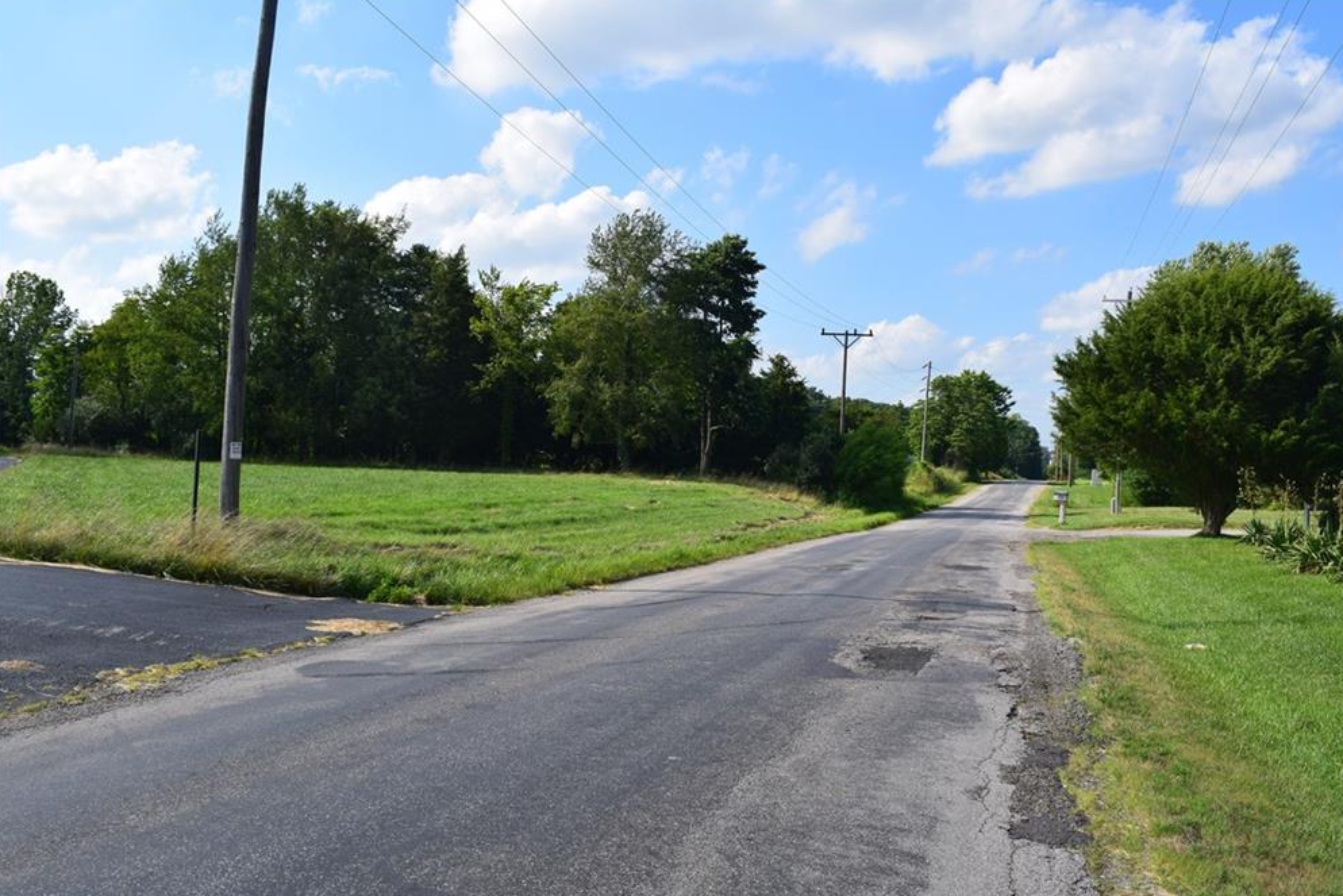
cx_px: 684
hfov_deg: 53.7
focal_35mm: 36
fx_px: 1325
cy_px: 449
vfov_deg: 37.4
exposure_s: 1/500
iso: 360
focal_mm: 23
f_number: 11
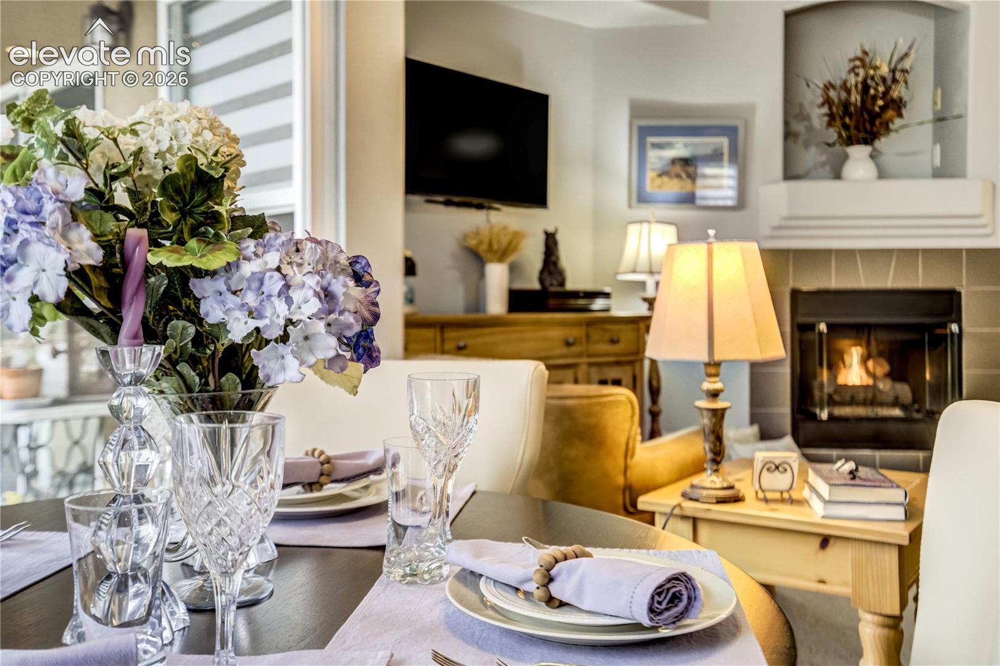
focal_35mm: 35
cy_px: 333
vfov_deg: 37.9
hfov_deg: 54.4
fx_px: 972
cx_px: 500
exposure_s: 1/60
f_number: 4
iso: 1250
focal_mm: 35
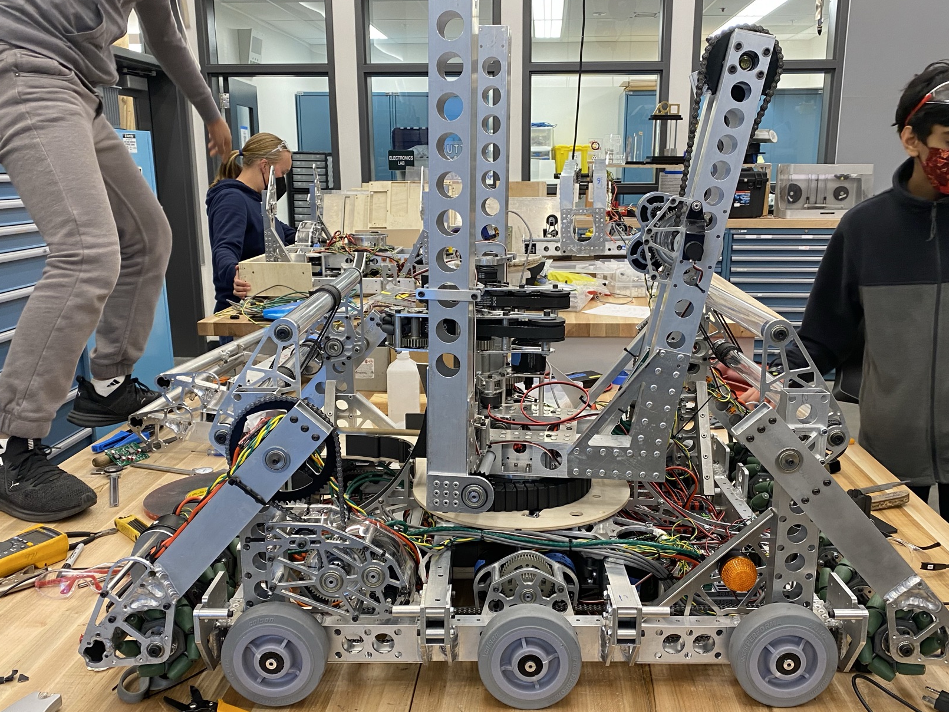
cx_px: 493
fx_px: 850
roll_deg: -0.9
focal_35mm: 31
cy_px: 369
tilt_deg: -13.3
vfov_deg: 45.4
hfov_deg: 58.3
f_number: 1.8
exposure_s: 1/60
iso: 100
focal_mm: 4.25
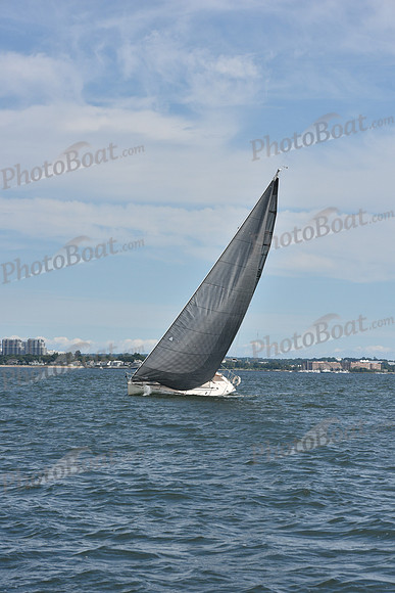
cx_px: 198
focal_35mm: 112
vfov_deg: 18.3
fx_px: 1842
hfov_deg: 12.2
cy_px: 296
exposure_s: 1/1000
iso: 320
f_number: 11
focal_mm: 112
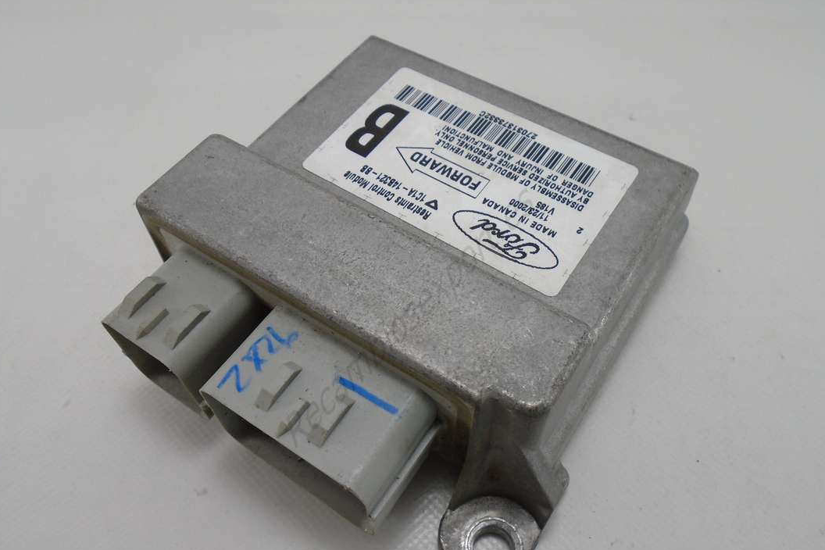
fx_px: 642
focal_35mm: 28
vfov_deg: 46.3
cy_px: 312
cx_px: 416
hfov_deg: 65.5
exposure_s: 1/125
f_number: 3.2
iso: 100
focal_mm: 4.6
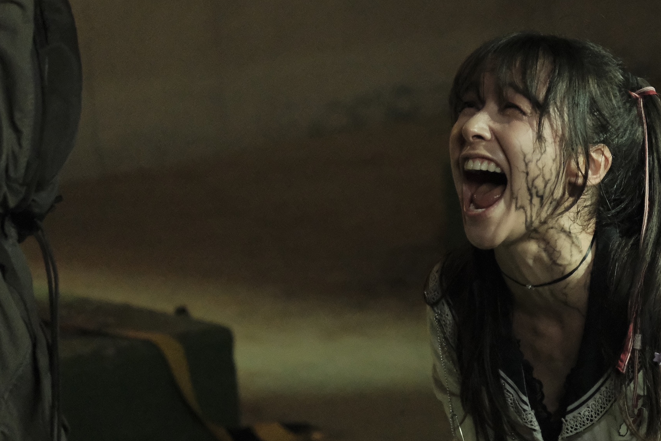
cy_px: 194
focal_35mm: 162
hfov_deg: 12.6
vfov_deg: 8.5
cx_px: 491
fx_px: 2974
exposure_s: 1/100
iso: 12800
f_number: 3.7
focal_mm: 70.5
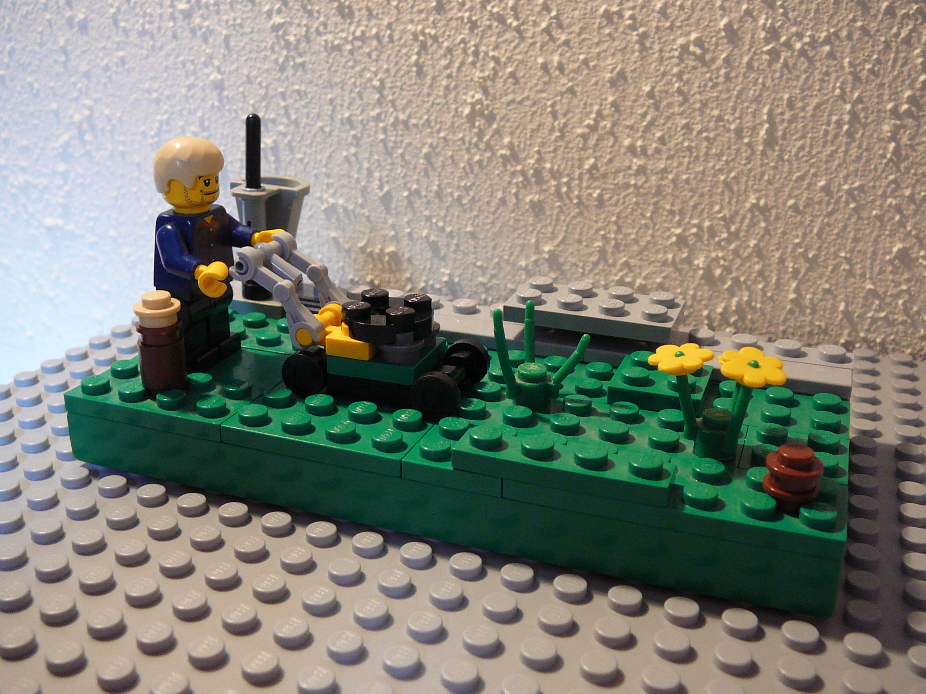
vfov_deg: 37.7
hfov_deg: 49.0
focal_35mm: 38
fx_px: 1017
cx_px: 463
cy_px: 347
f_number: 3
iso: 200
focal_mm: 5.6
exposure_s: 1/30
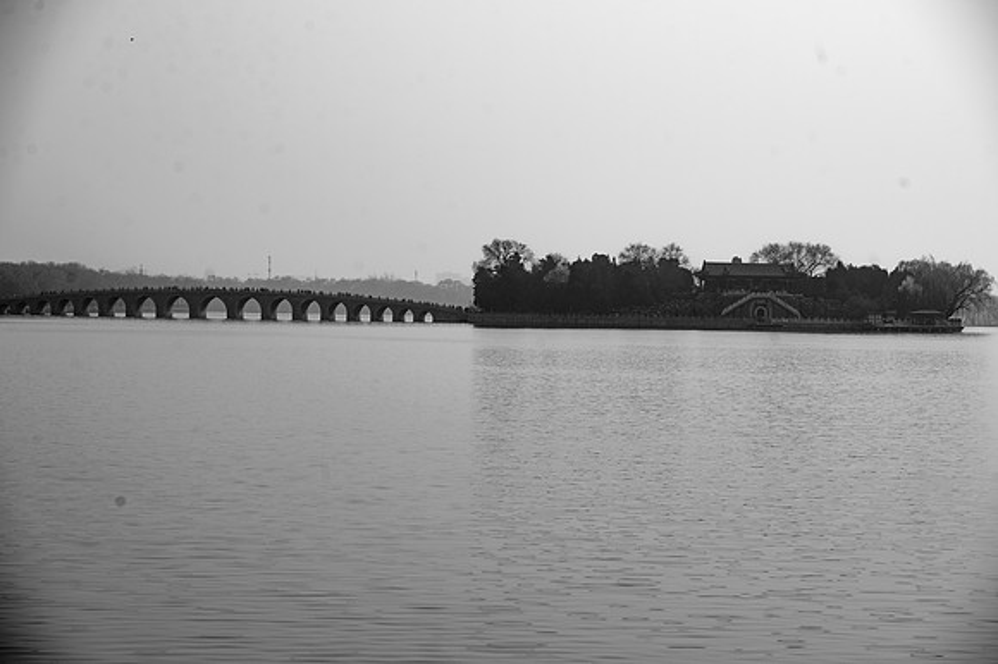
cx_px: 499
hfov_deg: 18.6
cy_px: 332
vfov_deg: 12.4
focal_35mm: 110
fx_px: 3048
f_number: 7.1
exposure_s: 1/1250
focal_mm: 110
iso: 80
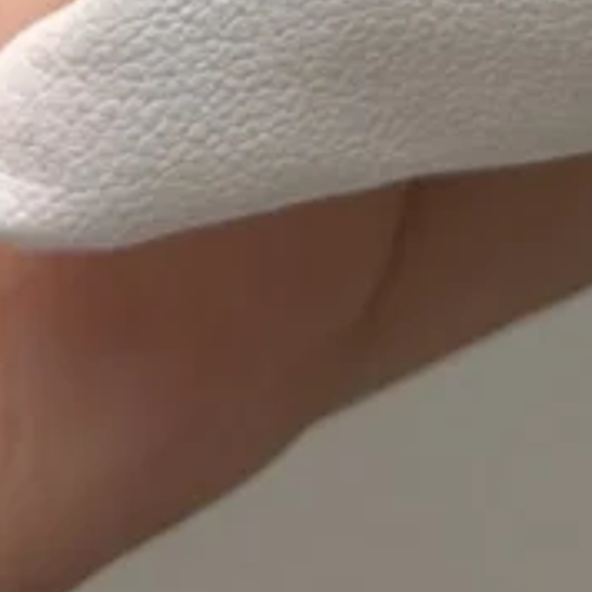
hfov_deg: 6.6
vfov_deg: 6.4
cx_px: 1270
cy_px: -963
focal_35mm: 255
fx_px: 4934
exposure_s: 1/490
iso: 64
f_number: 1.78
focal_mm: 6.76
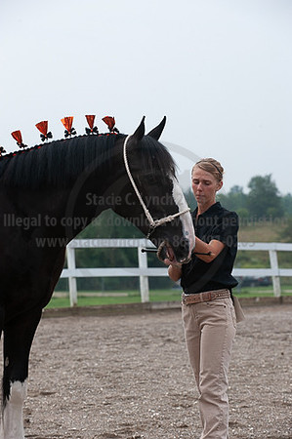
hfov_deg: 9.8
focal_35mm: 140
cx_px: 146
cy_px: 220
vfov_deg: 14.7
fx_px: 1707
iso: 800
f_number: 5.6
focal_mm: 140
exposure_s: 1/1250
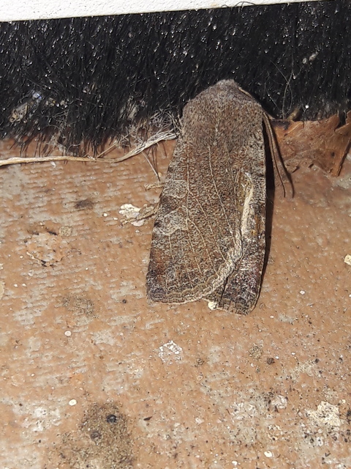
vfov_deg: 63.4
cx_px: 176
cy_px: 234
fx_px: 379
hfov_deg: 49.7
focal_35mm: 28
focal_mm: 3.7
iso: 40
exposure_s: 1/311
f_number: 1.9
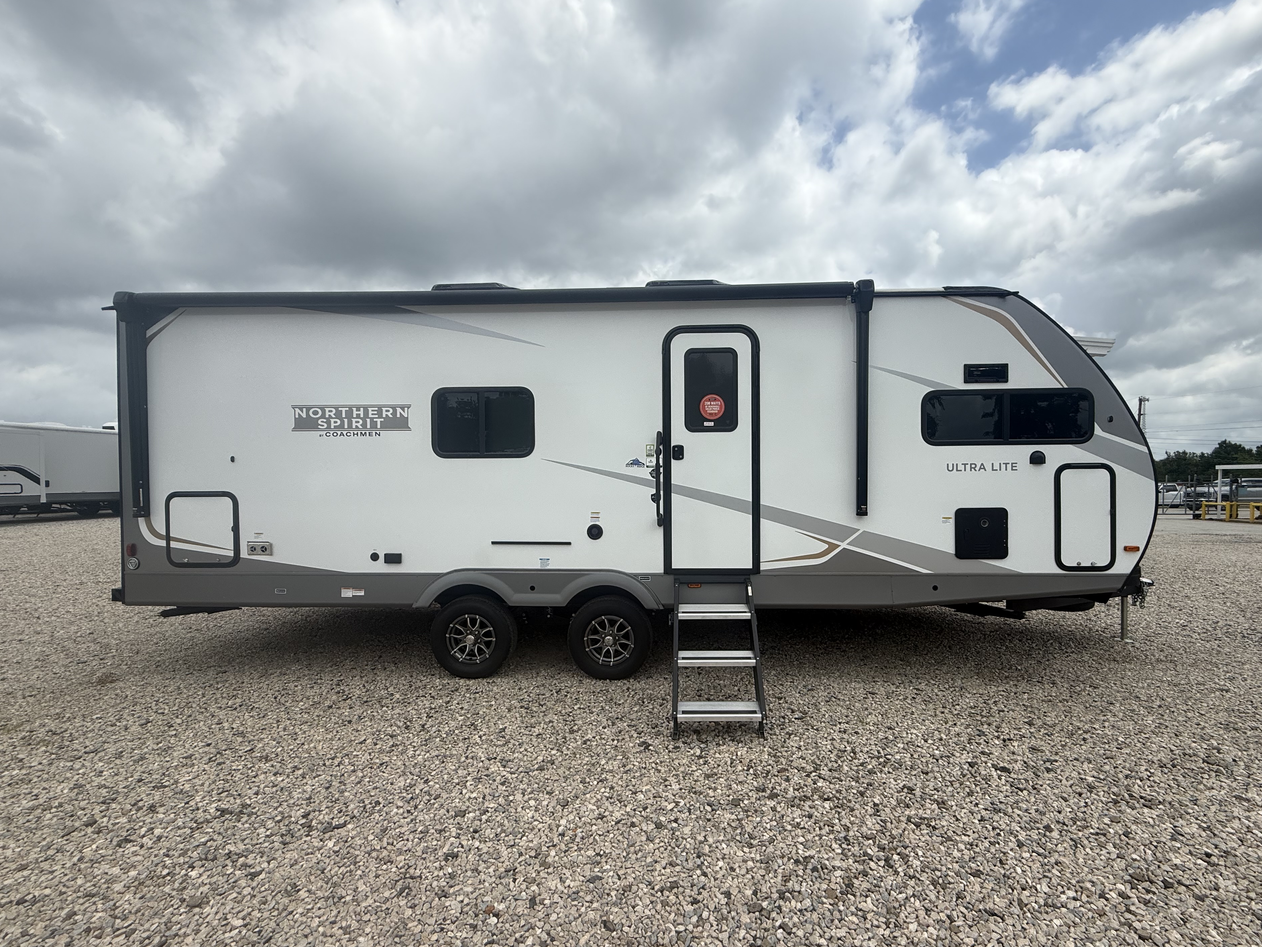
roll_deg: -0.8
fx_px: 547
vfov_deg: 81.7
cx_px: 674
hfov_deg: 98.0
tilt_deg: -0.8
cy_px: 493
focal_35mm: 15
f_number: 2.2
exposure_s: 1/2506
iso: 50
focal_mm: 2.22
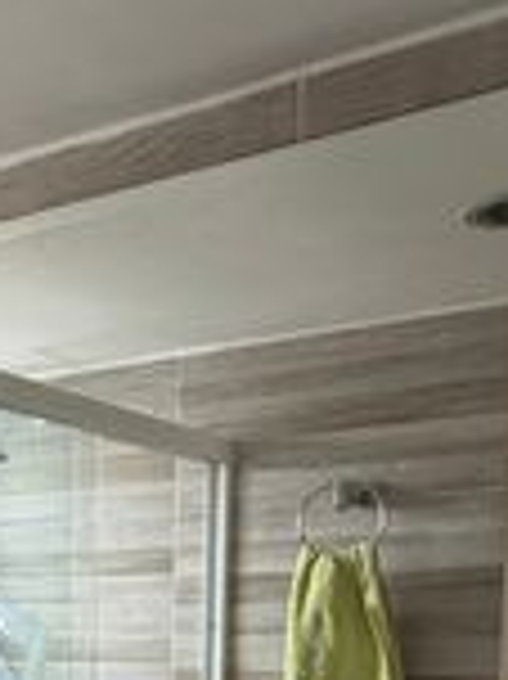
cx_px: -126
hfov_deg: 21.6
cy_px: 732
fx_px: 1215
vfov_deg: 28.6
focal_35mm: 62
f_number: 2.2
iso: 250
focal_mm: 2.22
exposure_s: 1/121
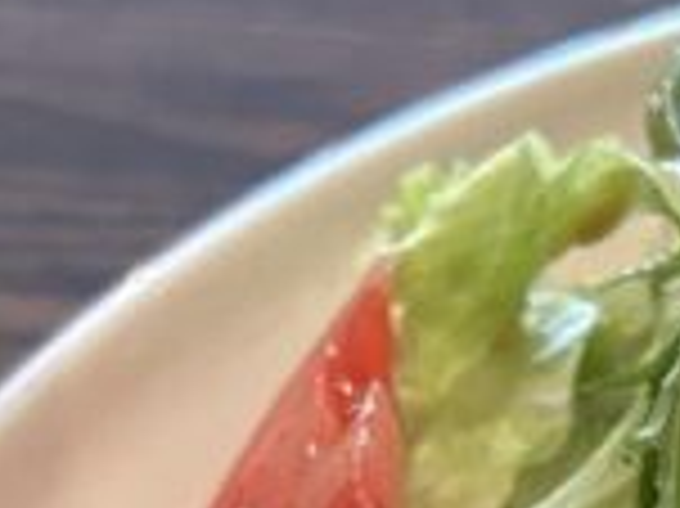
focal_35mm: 176
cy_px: 1308
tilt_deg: -53.9
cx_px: 639
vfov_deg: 7.7
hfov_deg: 11.2
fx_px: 3455
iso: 400
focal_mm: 5.7
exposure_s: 1/60
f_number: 1.5
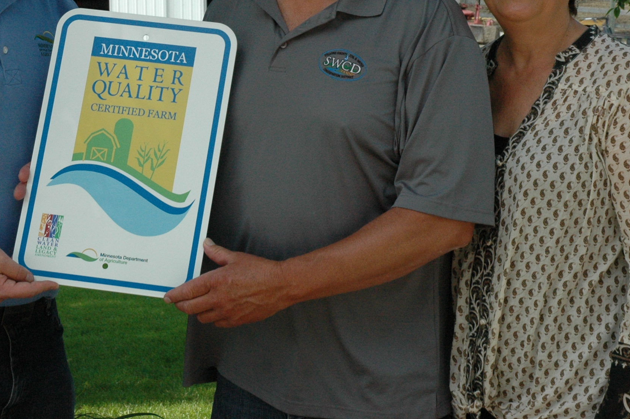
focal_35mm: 108
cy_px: 44
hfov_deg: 18.9
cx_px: 304
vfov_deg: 12.6
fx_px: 1888
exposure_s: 1/400
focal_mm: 40
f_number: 10
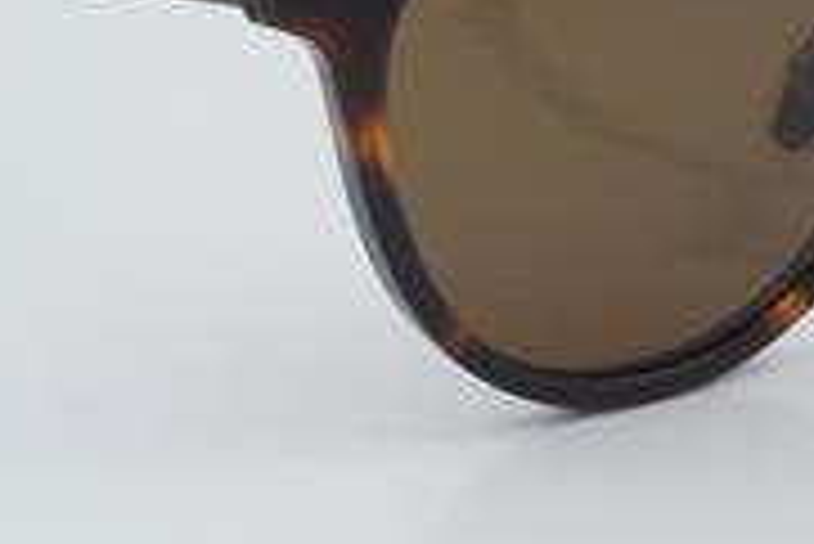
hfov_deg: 11.3
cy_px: 40
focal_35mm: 182
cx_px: 567
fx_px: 4121
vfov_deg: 7.5
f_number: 32
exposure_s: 1/3
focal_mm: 55
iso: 100
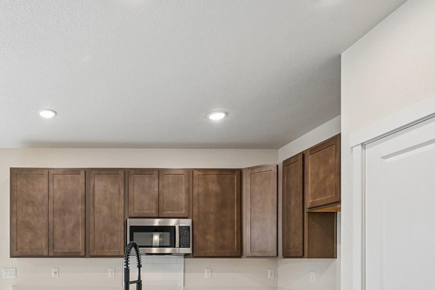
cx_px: 86
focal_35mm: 27
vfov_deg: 44.2
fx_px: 326
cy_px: 254
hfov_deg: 61.7
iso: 140
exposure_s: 1/15
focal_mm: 14
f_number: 9
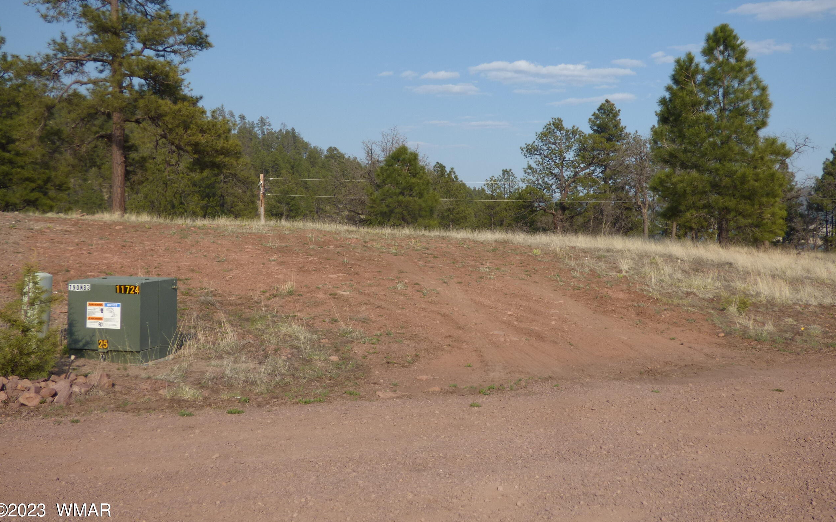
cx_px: 417
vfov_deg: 30.5
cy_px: 221
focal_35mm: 42
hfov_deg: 47.2
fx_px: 957
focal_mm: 7.07
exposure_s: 1/1000
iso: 100
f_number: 3.6
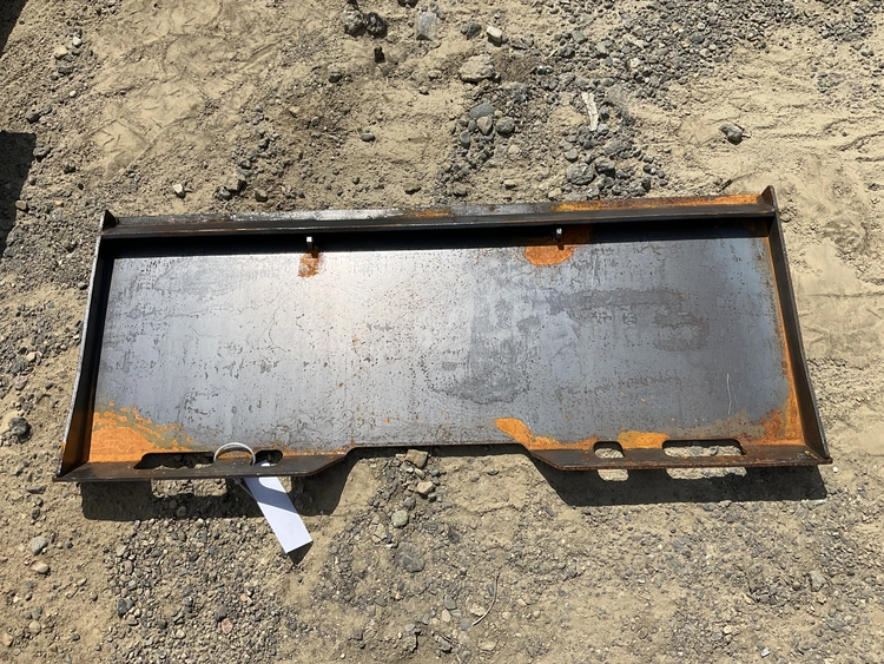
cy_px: 332
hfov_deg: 61.6
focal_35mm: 29
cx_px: 442
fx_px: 741
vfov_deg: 48.3
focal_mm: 3
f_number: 1.8
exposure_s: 1/4405
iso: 25
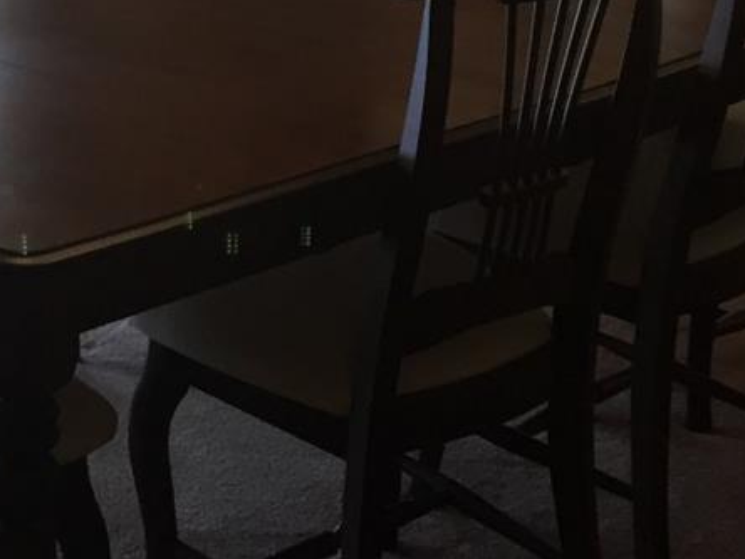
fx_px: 2109
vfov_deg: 14.2
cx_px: 171
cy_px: -243
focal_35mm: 98
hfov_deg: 19.9
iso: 80
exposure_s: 1/30
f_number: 2.2
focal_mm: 4.15
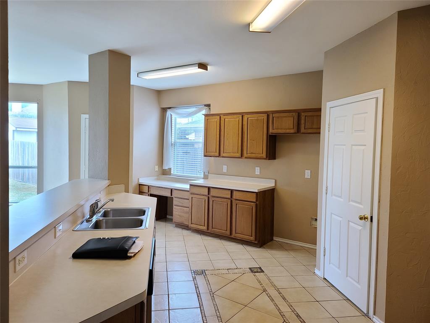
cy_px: 162
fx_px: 311
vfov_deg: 54.9
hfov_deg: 69.4
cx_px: 215
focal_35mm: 25
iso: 200
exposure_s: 1/59
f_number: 1.8
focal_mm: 7
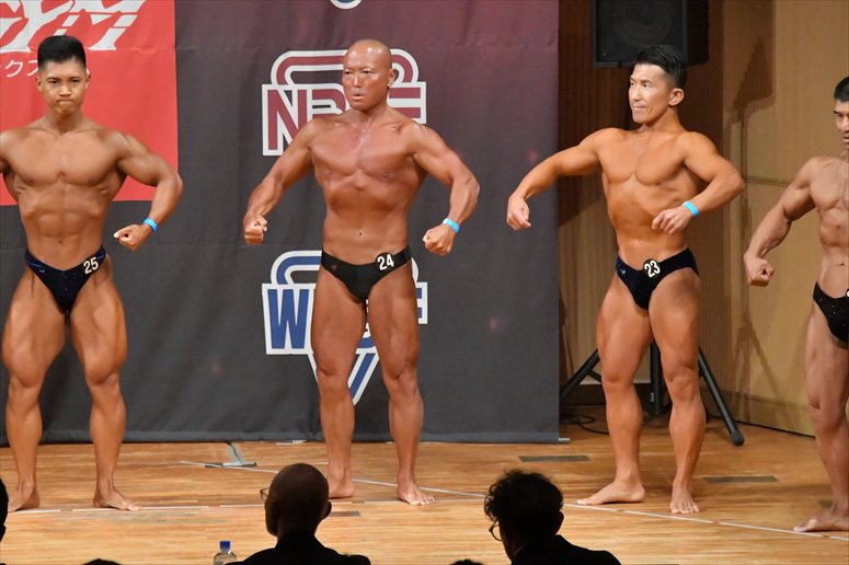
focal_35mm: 285
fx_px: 6718
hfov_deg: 7.2
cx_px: 424
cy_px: 282
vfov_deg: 4.8
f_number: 5.6
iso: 12800
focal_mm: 190
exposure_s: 1/400
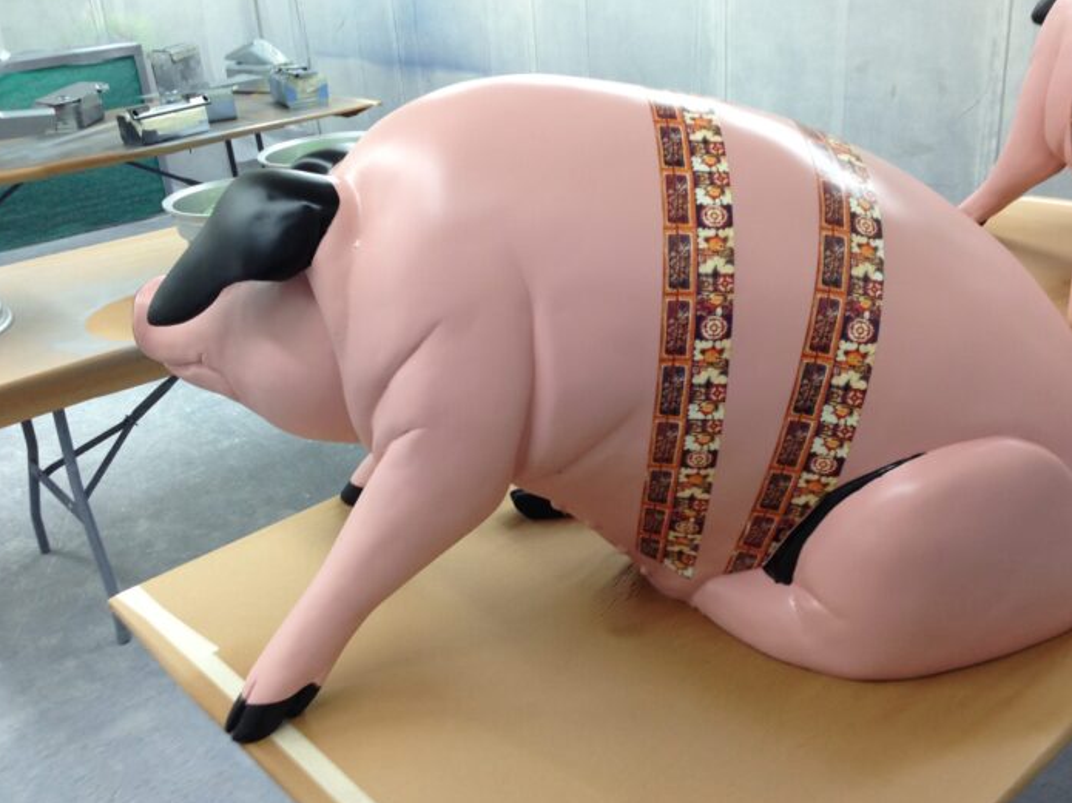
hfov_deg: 49.0
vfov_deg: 37.7
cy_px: 384
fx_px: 1177
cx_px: 554
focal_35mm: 38
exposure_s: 1/24
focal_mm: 4.13
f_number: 2.4
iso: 50
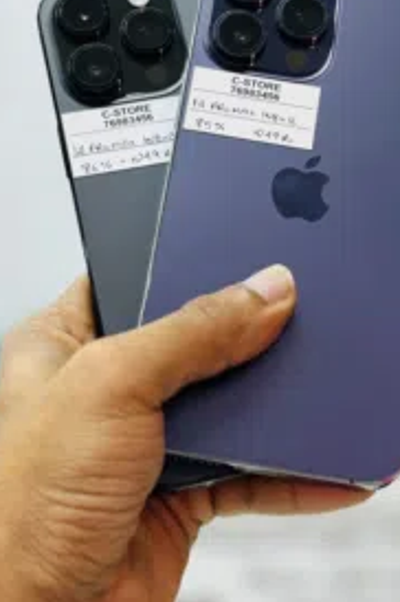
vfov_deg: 27.6
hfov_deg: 18.6
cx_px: 246
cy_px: 211
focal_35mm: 73
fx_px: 1220
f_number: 1.78
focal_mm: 6.76
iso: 50
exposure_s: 1/126
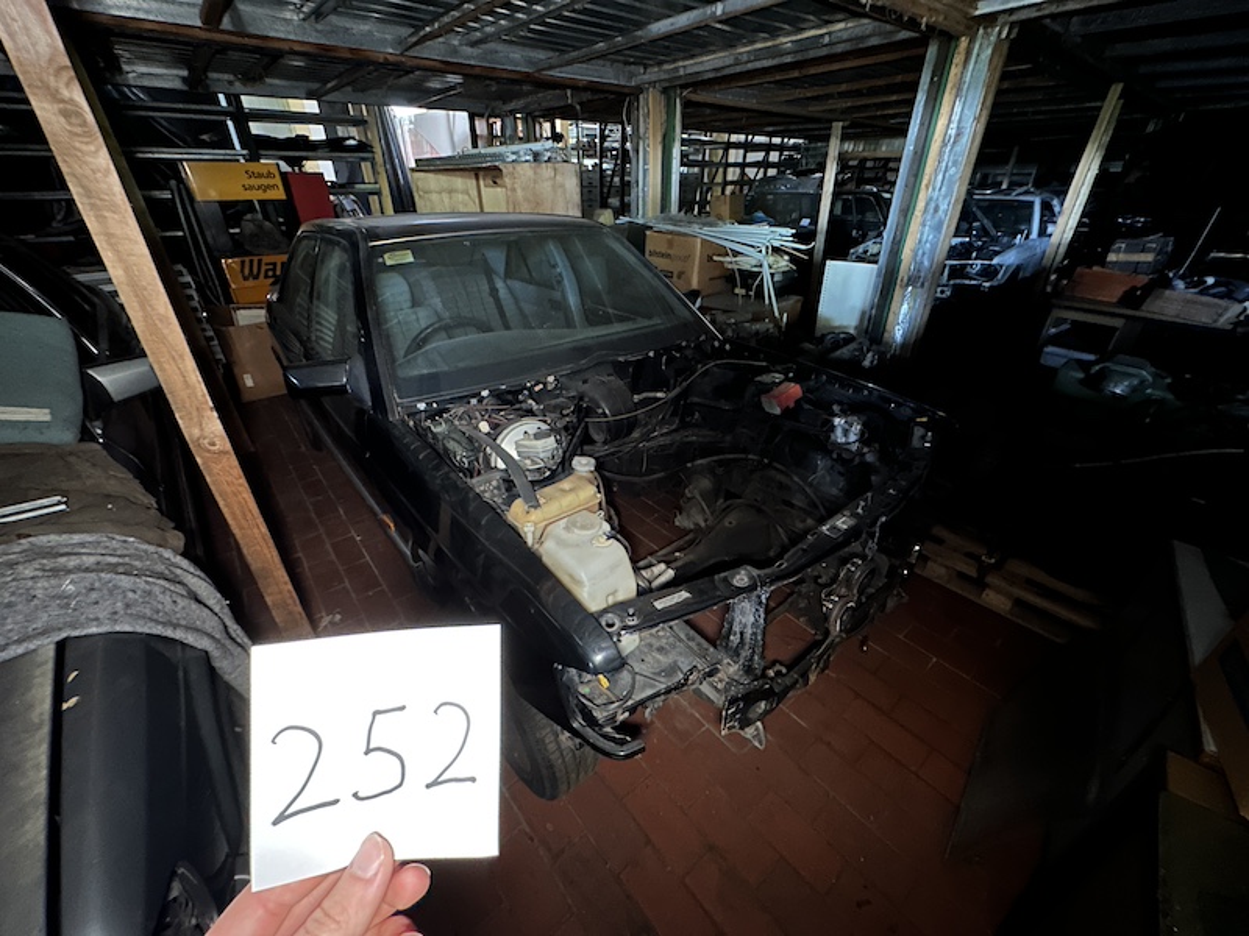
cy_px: 468
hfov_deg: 102.1
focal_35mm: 14
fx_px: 505
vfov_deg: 85.7
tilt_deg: -29.2
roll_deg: +0.1
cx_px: 624
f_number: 2.2
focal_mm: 2.22
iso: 1250
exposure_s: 1/8
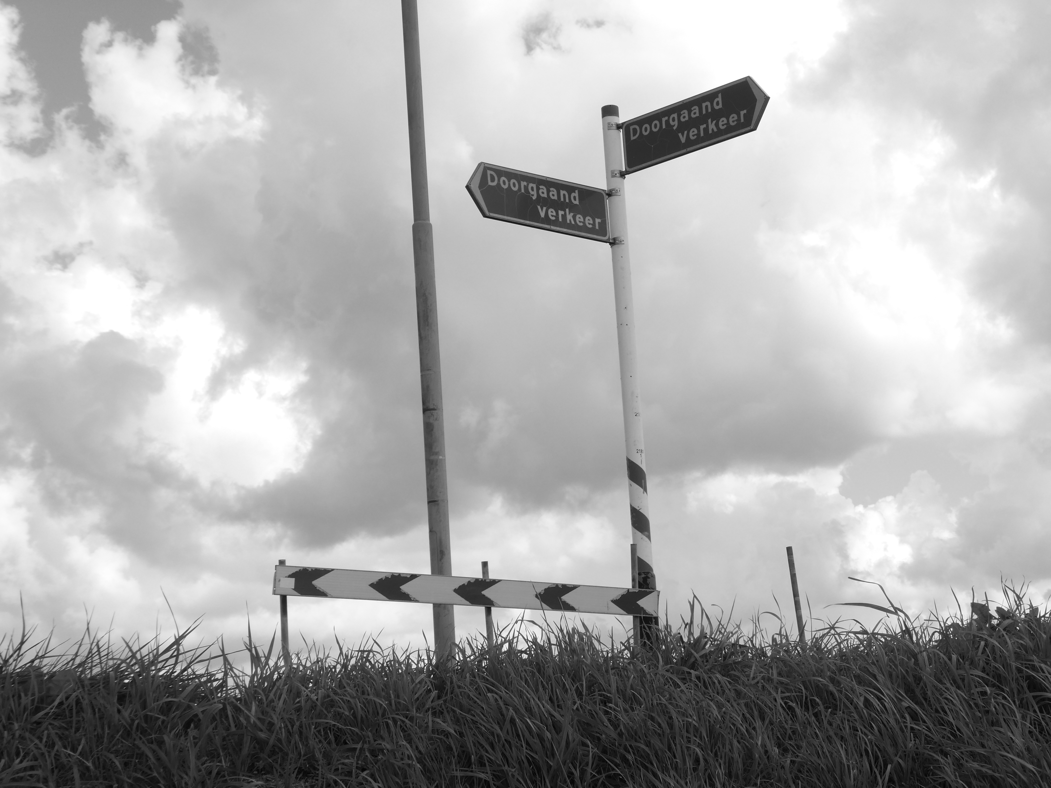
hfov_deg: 33.8
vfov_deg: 25.7
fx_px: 1731
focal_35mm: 57
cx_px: 526
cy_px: 394
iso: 80
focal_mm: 10.3
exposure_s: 1/500
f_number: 4.2
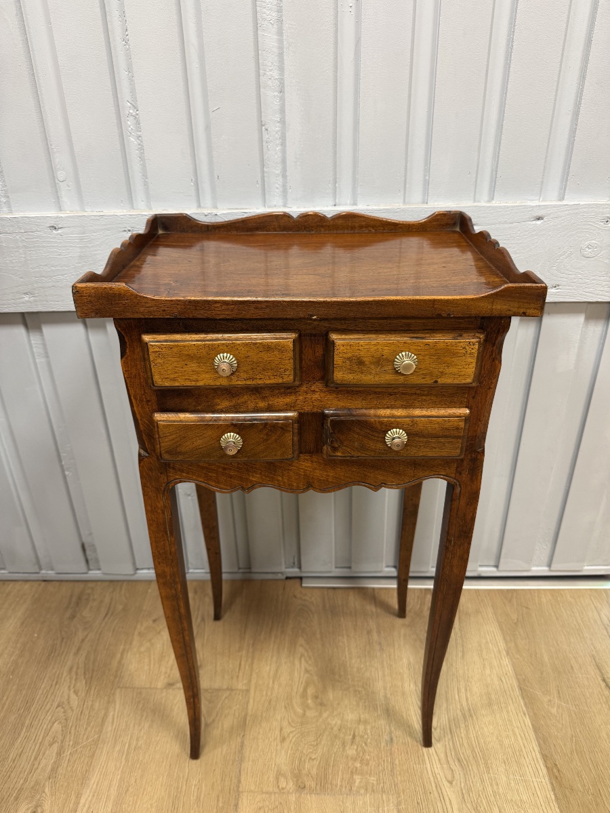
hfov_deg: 56.8
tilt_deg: -28.6
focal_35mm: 24
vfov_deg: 71.6
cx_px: 305
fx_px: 564
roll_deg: +0.3
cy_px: 406
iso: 160
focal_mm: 6.76
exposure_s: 1/50
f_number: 1.78
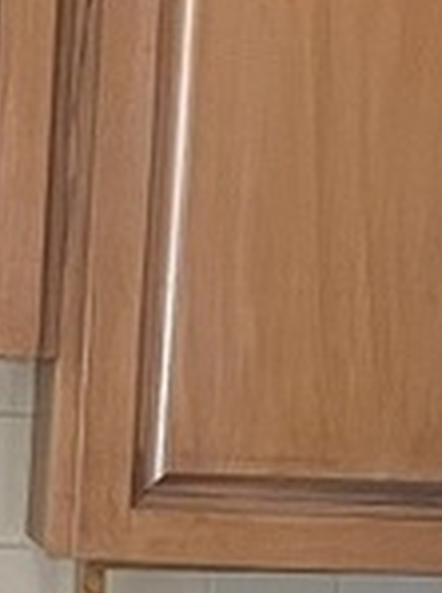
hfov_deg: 7.7
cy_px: 1075
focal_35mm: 189
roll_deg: -1.7
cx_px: -211
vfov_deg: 9.9
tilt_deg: -12.1
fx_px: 3232
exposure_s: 1/57
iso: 500
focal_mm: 5.1
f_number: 1.6
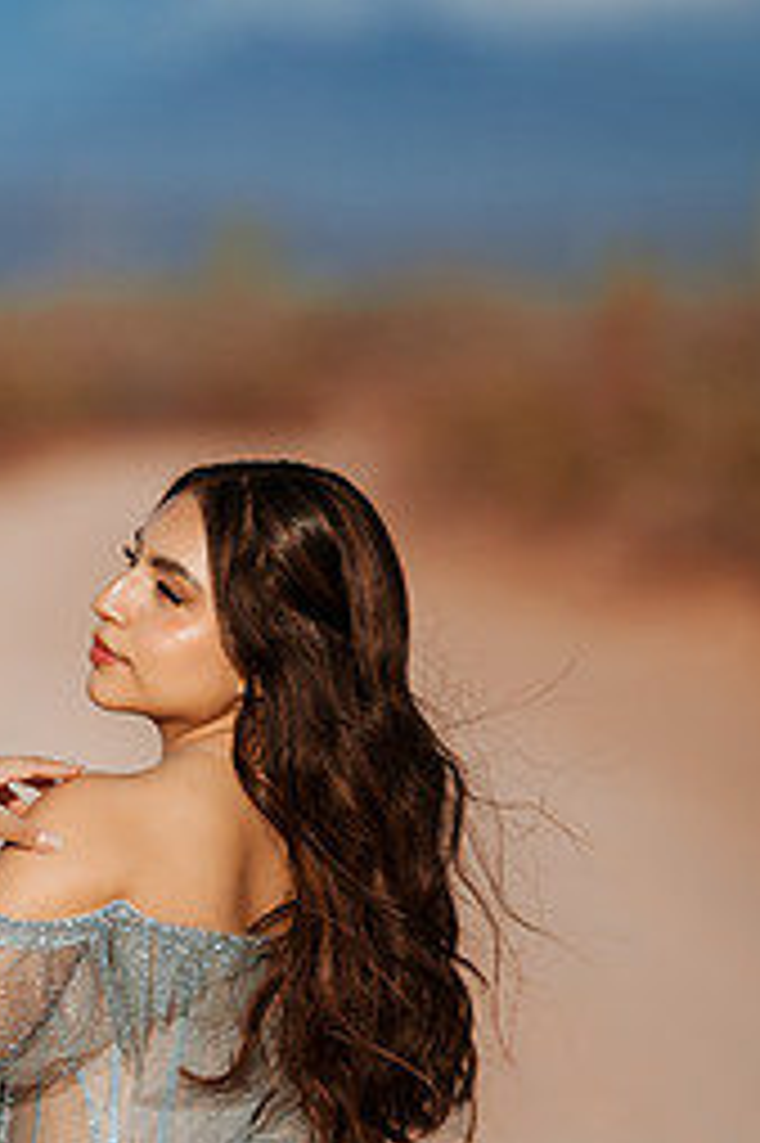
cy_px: 864
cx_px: 117
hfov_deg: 5.7
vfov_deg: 8.6
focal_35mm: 239
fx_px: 7578
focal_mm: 135
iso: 100
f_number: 1.8
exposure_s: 1/8000
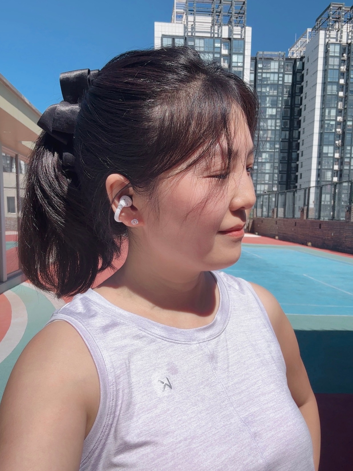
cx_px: 176
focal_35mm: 30
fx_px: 408
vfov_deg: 60.0
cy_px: 236
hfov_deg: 46.8
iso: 25
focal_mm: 2.69
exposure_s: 1/1316
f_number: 1.9
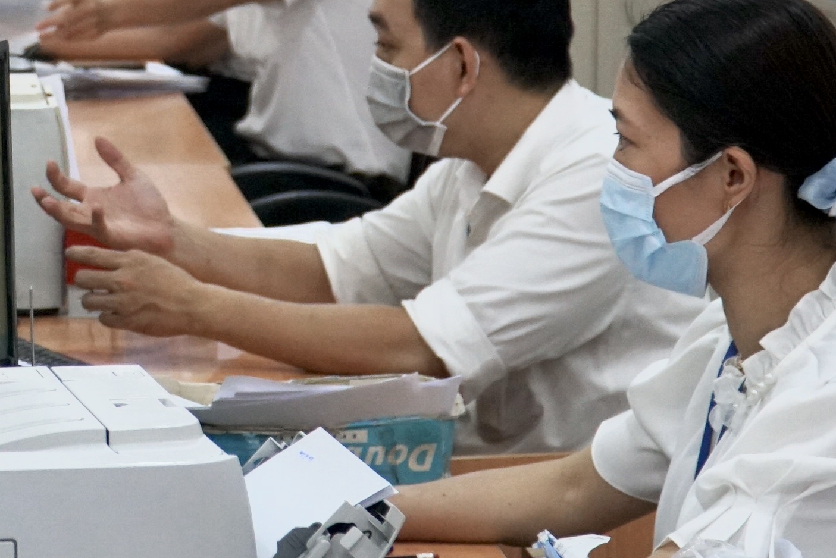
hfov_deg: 12.4
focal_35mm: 163
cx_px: -114
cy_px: 23
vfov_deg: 8.4
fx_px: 3787
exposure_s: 1/160
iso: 1000
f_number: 4
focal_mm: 36
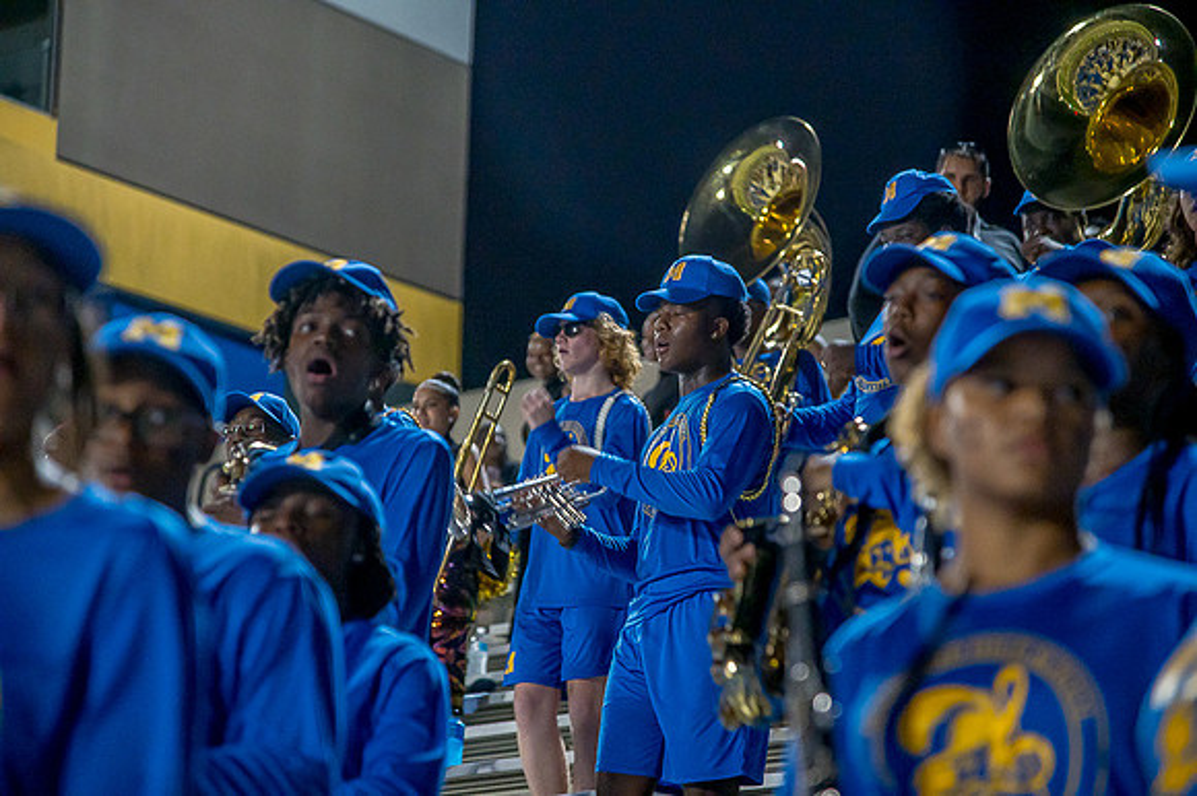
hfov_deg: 17.1
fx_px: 3988
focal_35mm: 120
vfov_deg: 11.4
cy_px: 398
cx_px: 598
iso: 2000
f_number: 4
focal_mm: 120
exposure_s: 1/200
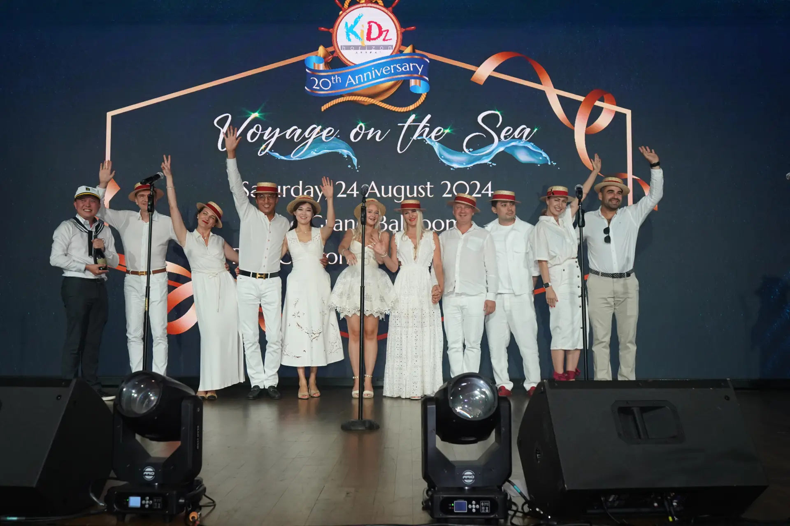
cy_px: 263
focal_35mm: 34
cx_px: 395
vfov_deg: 38.9
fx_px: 746
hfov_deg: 55.8
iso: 2000
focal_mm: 34
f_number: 5
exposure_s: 1/125
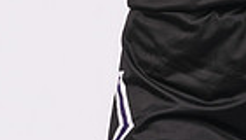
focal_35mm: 200
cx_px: 187
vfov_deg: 5.8
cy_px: -212
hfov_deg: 10.7
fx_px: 1307
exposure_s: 1/200
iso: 160
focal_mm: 60
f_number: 7.1
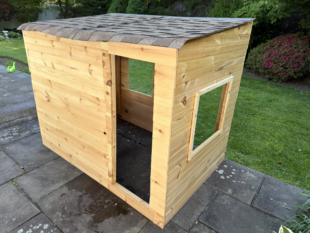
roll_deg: -1.8
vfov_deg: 56.8
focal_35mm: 24
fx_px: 215
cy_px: 116
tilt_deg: -24.8
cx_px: 155
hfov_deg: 71.6
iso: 64
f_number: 1.78
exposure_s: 1/335
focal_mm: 6.76
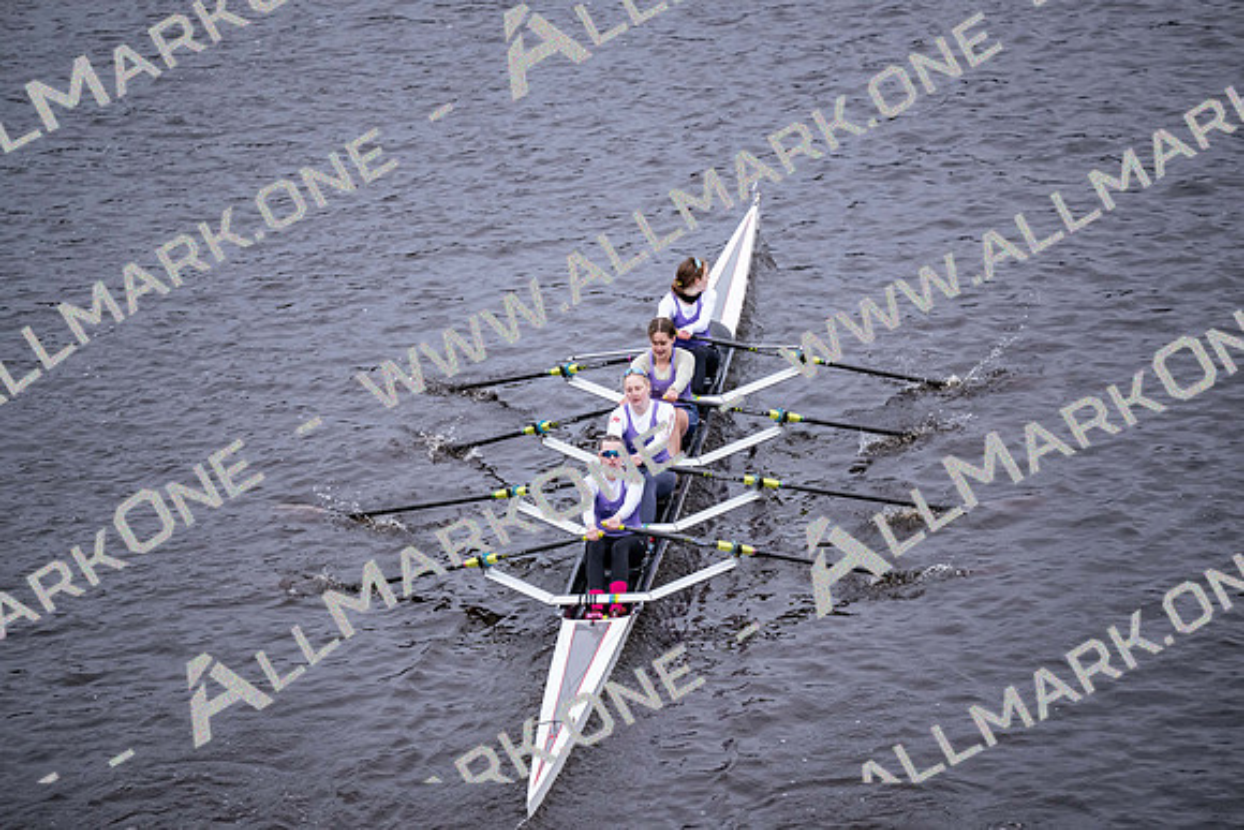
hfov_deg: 10.3
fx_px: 6912
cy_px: 415
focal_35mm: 200
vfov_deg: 6.9
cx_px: 622
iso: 2000
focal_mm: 200
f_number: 2.8
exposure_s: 1/2000
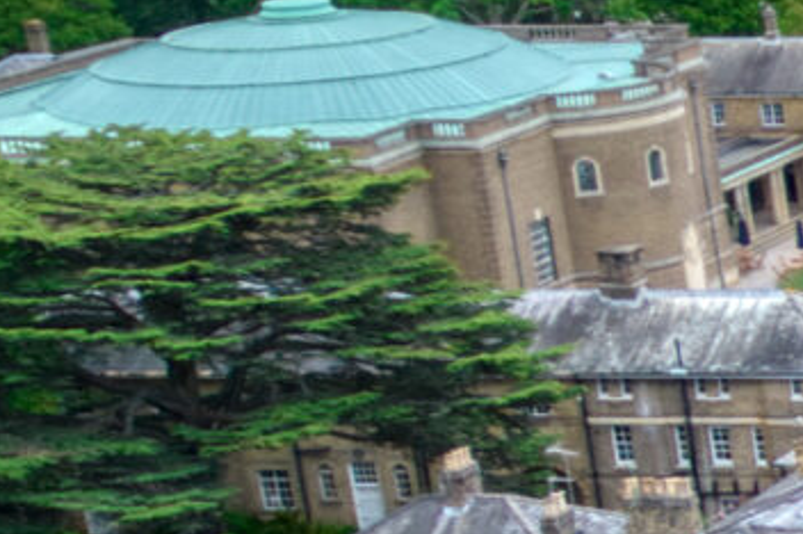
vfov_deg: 8.5
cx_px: 2528
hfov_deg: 9.5
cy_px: 645
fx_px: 3565
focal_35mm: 160
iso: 100
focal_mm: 8.38
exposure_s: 1/60
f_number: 2.8
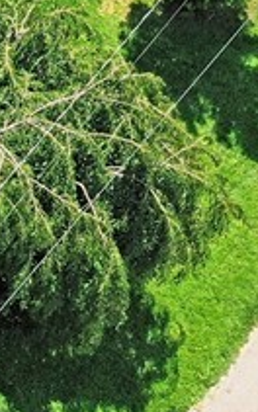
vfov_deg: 13.9
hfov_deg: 7.6
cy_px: -55
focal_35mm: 147
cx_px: -555
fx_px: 1653
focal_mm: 10.26
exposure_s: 1/400
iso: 100
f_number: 5.6
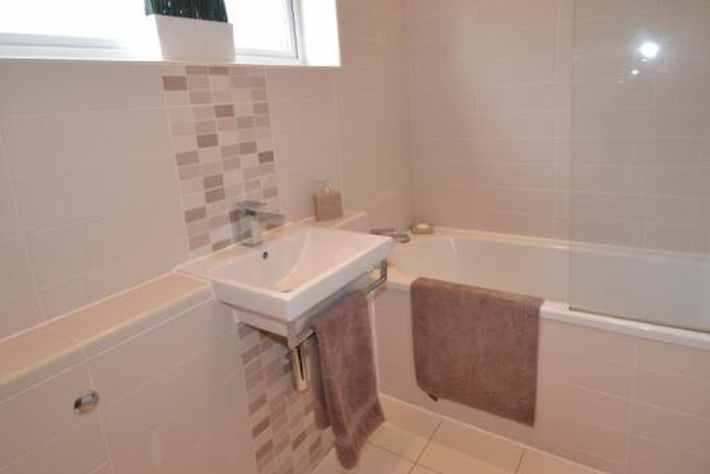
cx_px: 376
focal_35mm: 21
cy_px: 186
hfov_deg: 82.1
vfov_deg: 59.9
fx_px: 407
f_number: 5
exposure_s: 1/100
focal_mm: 11
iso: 400
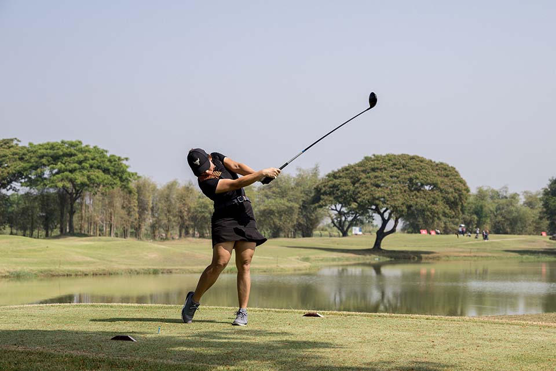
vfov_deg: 16.7
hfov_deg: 24.8
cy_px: 186
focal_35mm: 82
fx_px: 1266
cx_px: 278
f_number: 5.6
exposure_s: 1/3200
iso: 900
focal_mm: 82
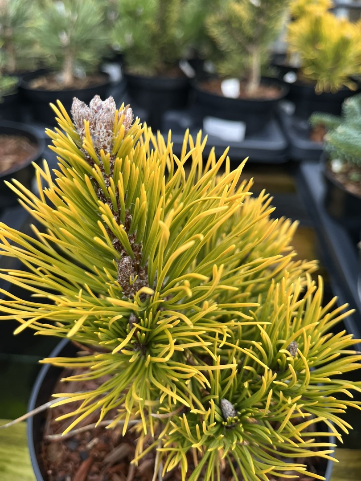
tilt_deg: -37.5
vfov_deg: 67.3
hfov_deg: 53.1
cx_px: 180
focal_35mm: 26
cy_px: 240
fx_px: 362
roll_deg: -1.5
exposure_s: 1/121
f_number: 1.6
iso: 125
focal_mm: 5.1
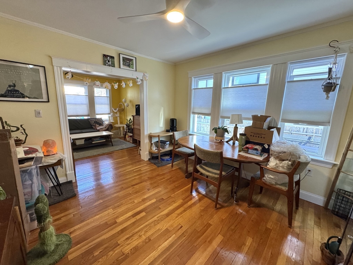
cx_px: 176
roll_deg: -1.5
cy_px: 132
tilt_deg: -11.0
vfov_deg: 85.7
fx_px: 143
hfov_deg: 102.1
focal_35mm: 14
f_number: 2.2
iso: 320
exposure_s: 1/120
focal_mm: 2.22
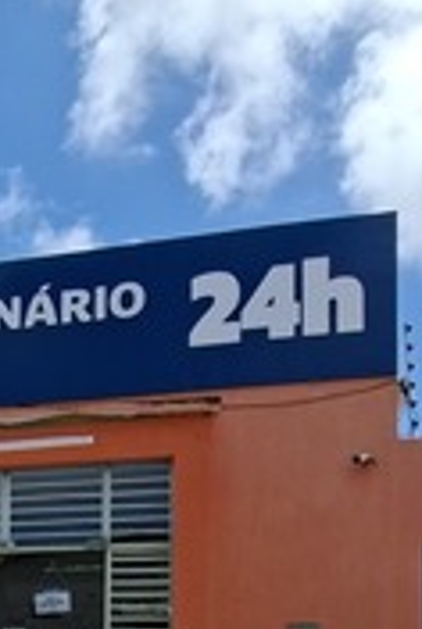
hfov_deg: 26.8
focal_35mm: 46
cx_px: -50
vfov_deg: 36.5
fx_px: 806
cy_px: 683
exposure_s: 1/1789
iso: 40
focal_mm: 1.74
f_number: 2.2
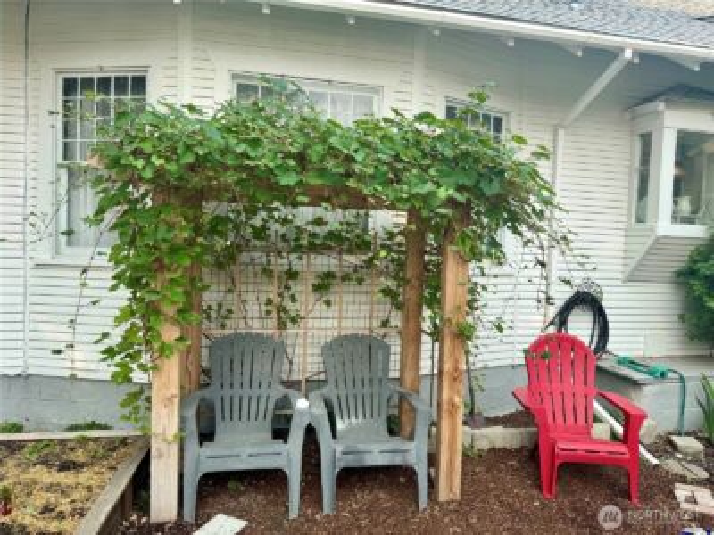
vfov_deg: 56.8
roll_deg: -2.4
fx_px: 495
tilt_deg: -2.5
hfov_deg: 71.6
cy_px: 268
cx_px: 357
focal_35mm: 24
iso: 80
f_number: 1.78
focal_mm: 6.76
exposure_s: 1/1395
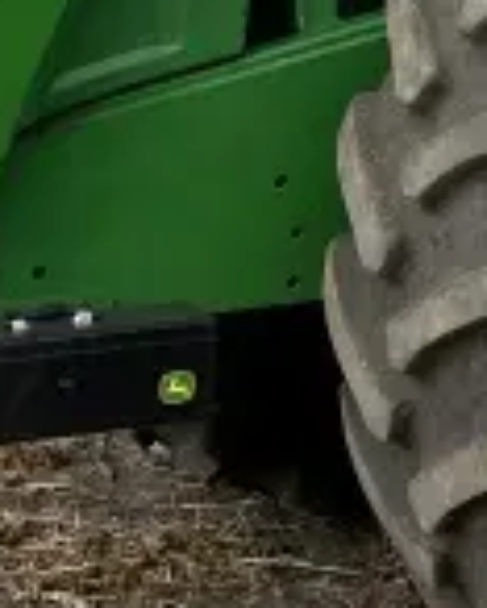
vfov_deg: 11.2
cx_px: 1120
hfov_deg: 8.5
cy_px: -200
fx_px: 3006
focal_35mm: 167
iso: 50
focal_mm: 5.7
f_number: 1.5
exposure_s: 1/2513
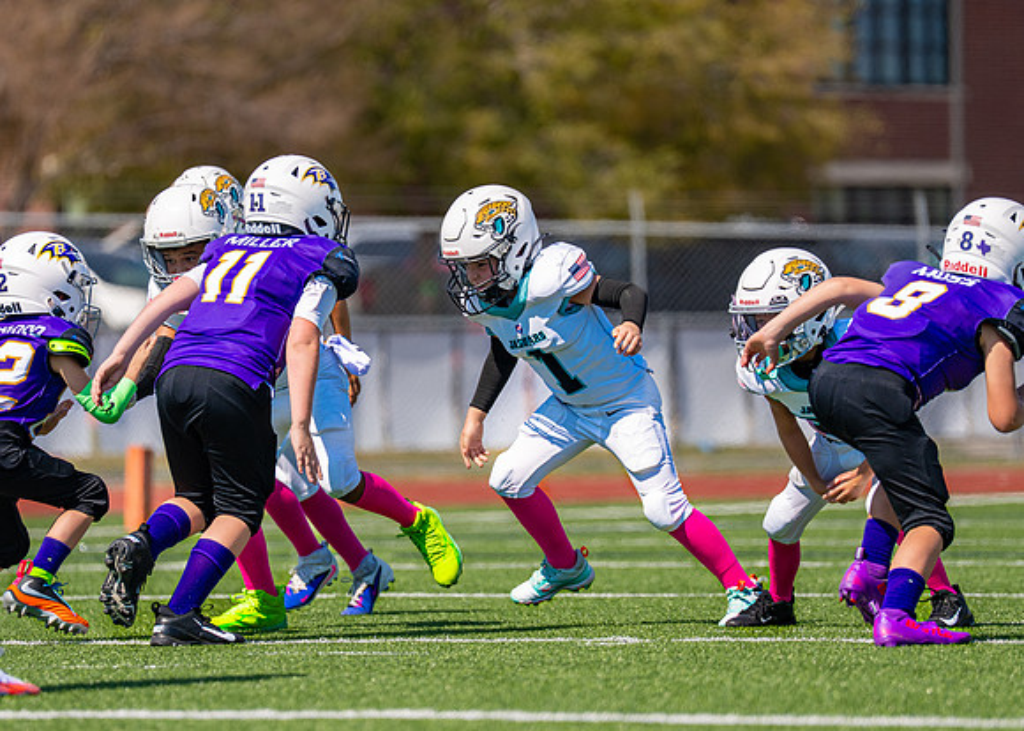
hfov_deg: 6.3
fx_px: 9377
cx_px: 500
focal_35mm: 323
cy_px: 344
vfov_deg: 4.5
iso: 100
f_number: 2.8
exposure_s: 1/2500
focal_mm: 200
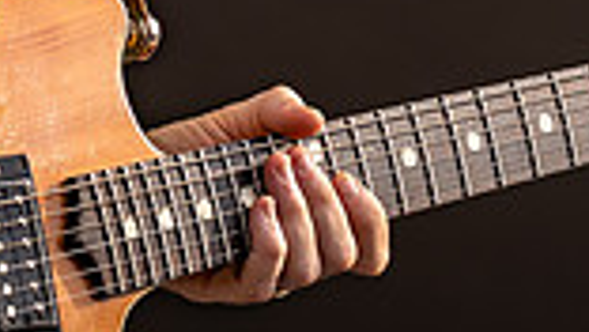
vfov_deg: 2.1
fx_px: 9174
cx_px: 257
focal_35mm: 587
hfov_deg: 3.7
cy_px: -353
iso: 100
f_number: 4.5
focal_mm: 101
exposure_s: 1/320
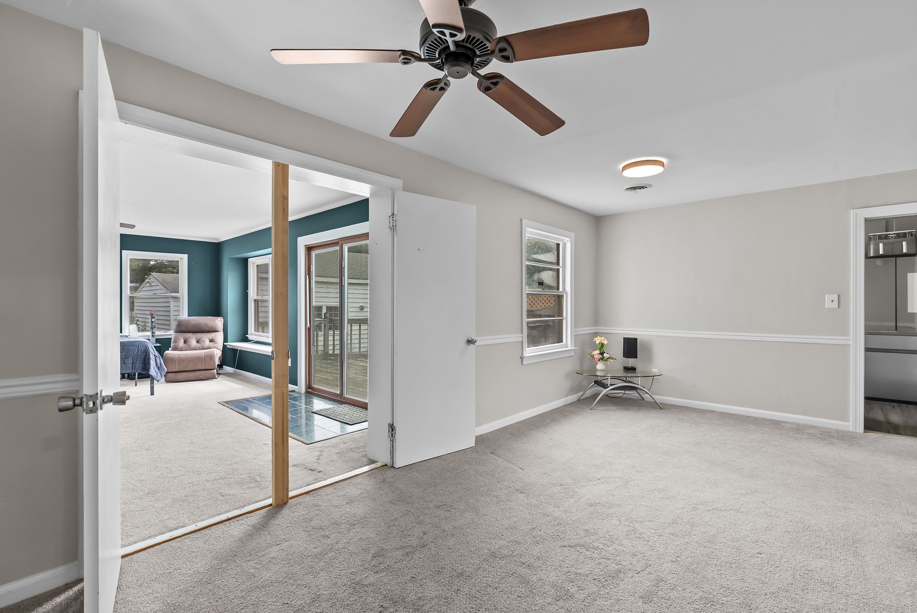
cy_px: 306
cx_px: 458
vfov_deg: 73.8
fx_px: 408
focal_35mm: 16
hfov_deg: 96.7
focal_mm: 16
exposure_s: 1/13
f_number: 7.1
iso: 1000
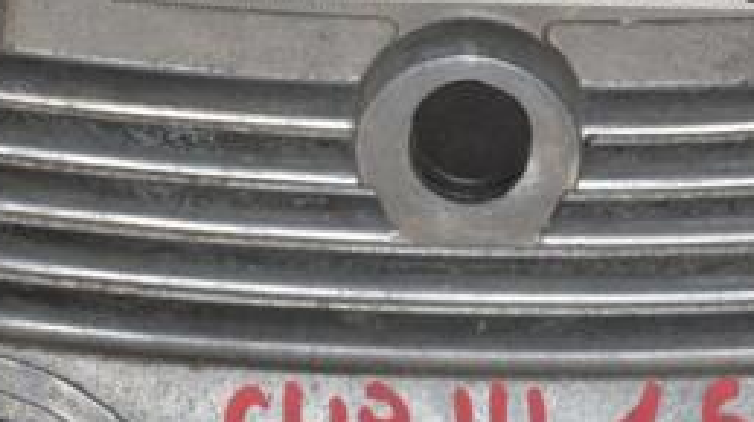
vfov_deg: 5.4
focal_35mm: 226
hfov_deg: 9.5
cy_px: 148
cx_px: 364
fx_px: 4513
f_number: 13
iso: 800
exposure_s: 1/200
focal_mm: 62
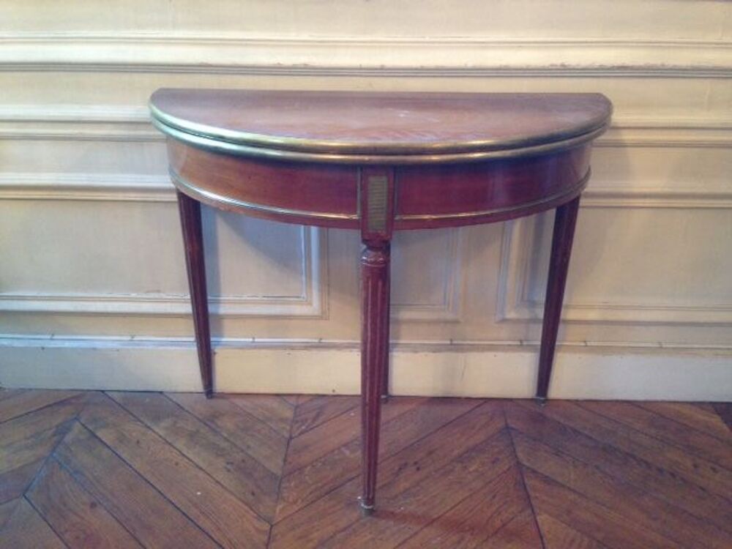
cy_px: 274
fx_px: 698
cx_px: 366
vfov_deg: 42.9
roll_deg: -0.3
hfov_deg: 55.4
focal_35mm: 33
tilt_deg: -23.8
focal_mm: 4.12
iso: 250
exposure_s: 1/20
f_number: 2.4
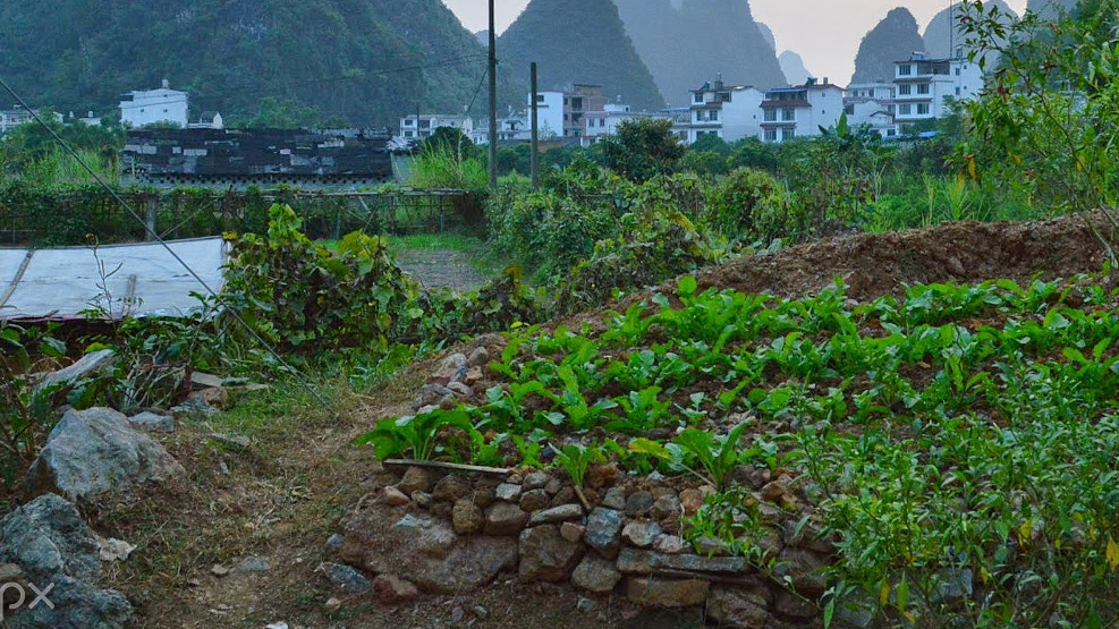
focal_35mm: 56
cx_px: 680
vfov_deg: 21.3
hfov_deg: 37.1
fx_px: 1661
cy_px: 154
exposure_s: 1/60
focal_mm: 22
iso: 800
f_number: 6.3
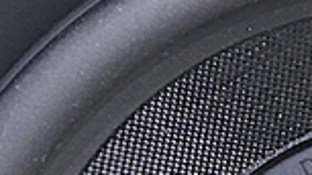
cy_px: 438
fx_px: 15931
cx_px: 436
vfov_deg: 0.6
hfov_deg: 1.1
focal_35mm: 1926
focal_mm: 50.5
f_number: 6.3
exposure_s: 3.2
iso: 100
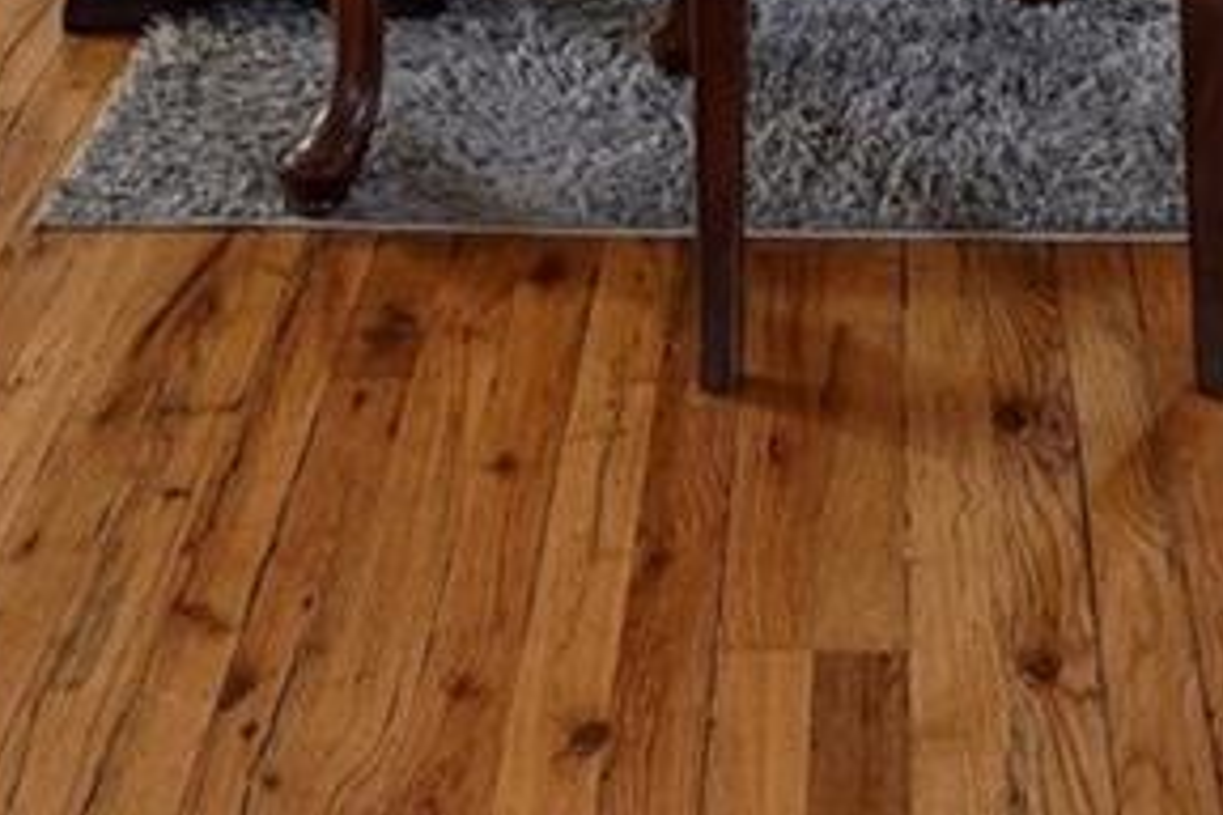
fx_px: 3137
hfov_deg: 21.9
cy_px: -1129
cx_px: 888
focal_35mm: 92
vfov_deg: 12.0
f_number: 8
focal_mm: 16.6
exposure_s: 1/15
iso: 400
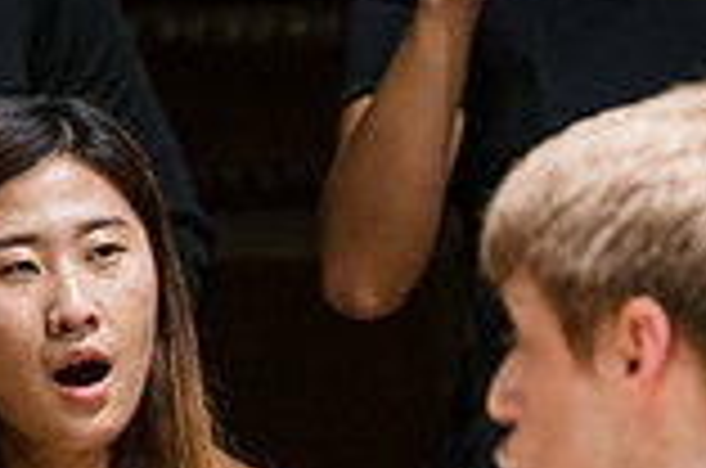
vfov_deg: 1.8
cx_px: 27
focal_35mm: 741
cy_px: 763
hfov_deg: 2.8
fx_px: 14502
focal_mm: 200
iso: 1600
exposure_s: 1/320
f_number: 4.5
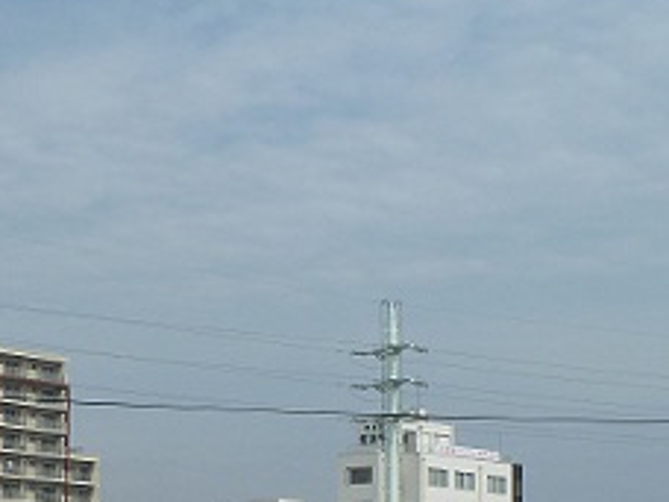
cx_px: -29
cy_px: 520
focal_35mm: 108
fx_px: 2087
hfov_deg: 17.7
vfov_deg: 13.5
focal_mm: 7.9
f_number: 5.6
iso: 80
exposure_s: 1/500
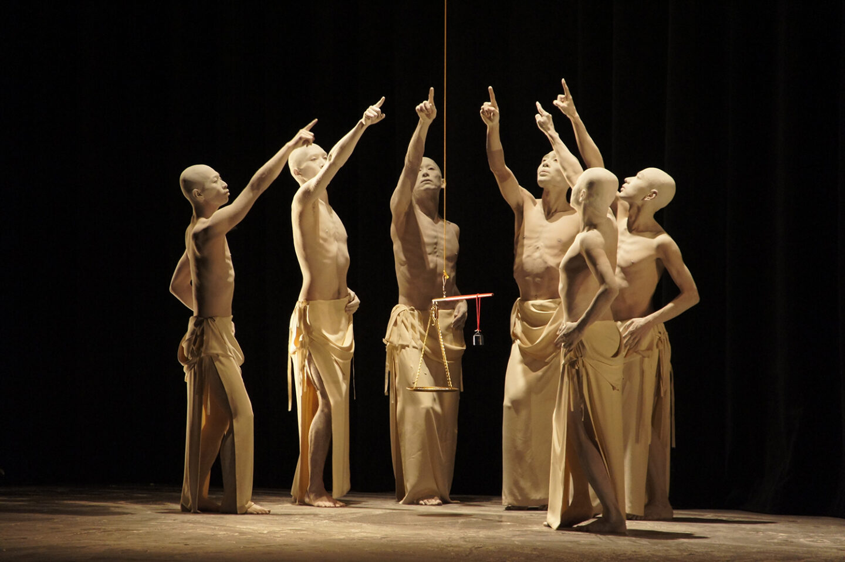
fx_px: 5594
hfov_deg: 8.6
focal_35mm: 238
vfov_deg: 5.8
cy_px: 281
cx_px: 422
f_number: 6.3
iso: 1600
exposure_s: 1/20
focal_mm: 159
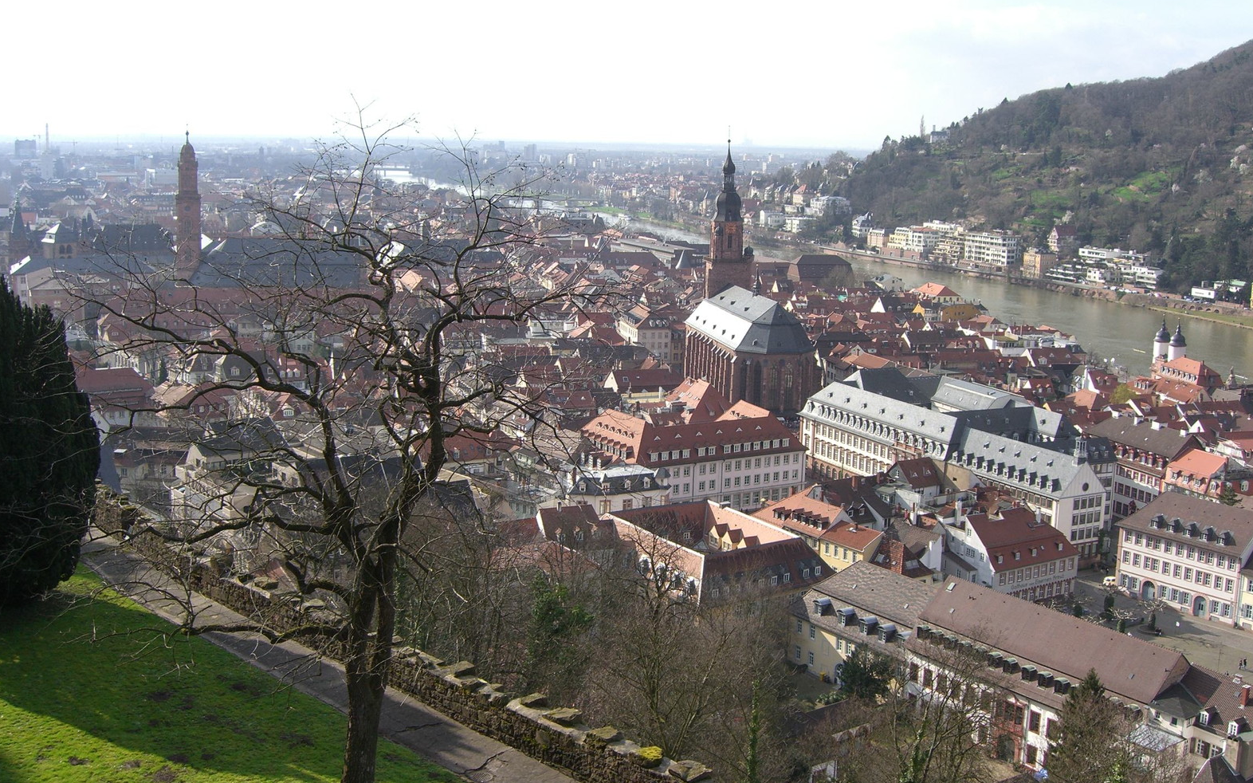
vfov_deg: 31.2
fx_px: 1400
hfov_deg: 48.2
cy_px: 373
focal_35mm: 41
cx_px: 619
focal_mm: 7.9
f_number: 4
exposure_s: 1/400
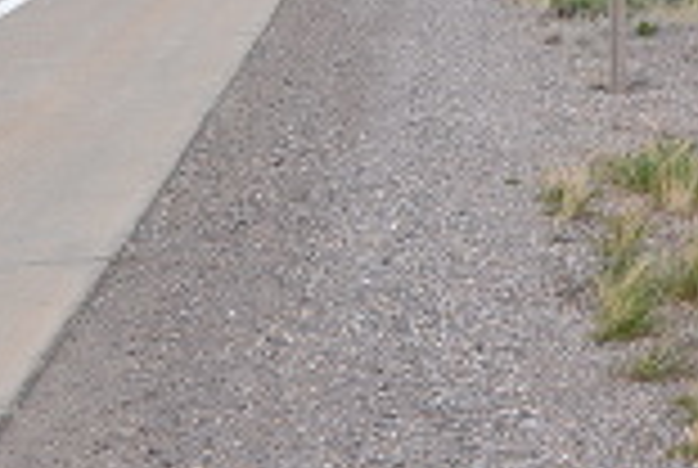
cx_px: 1207
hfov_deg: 13.6
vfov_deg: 9.8
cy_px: -241
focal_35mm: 136
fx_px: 2642
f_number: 8
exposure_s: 1/500
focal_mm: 22
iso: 100
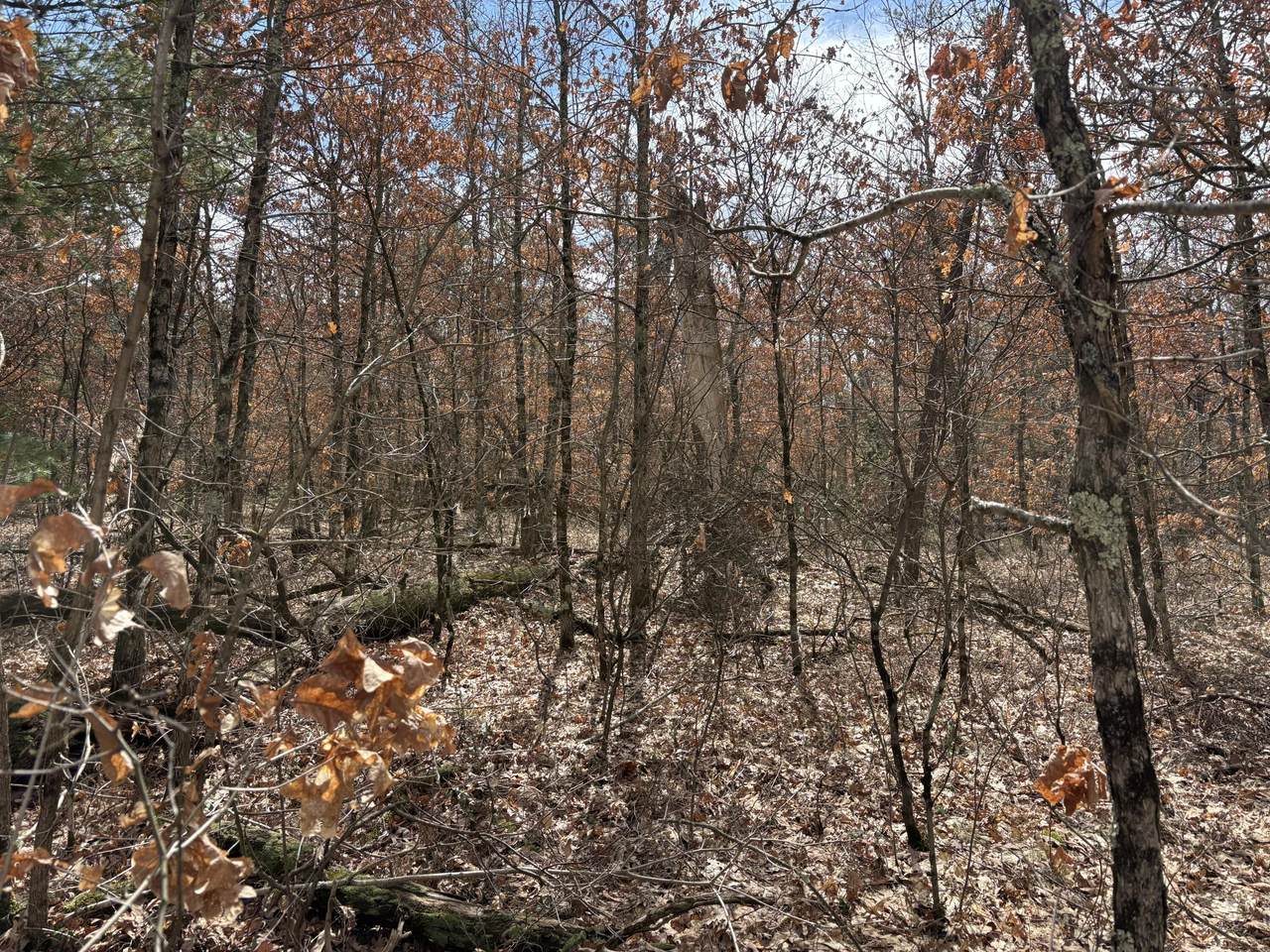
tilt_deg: +0.0
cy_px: 476
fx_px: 954
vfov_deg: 53.1
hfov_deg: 67.3
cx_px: 635
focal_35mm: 26
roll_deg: -1.0
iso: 64
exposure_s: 1/2451
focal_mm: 5.96
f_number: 1.6
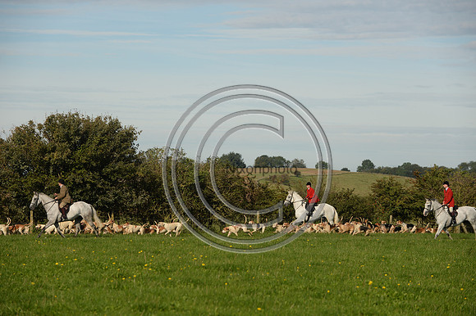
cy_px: 158
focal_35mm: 135
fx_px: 1784
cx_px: 238
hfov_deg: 15.2
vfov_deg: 10.1
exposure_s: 1/1250
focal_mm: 135
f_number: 5
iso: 200
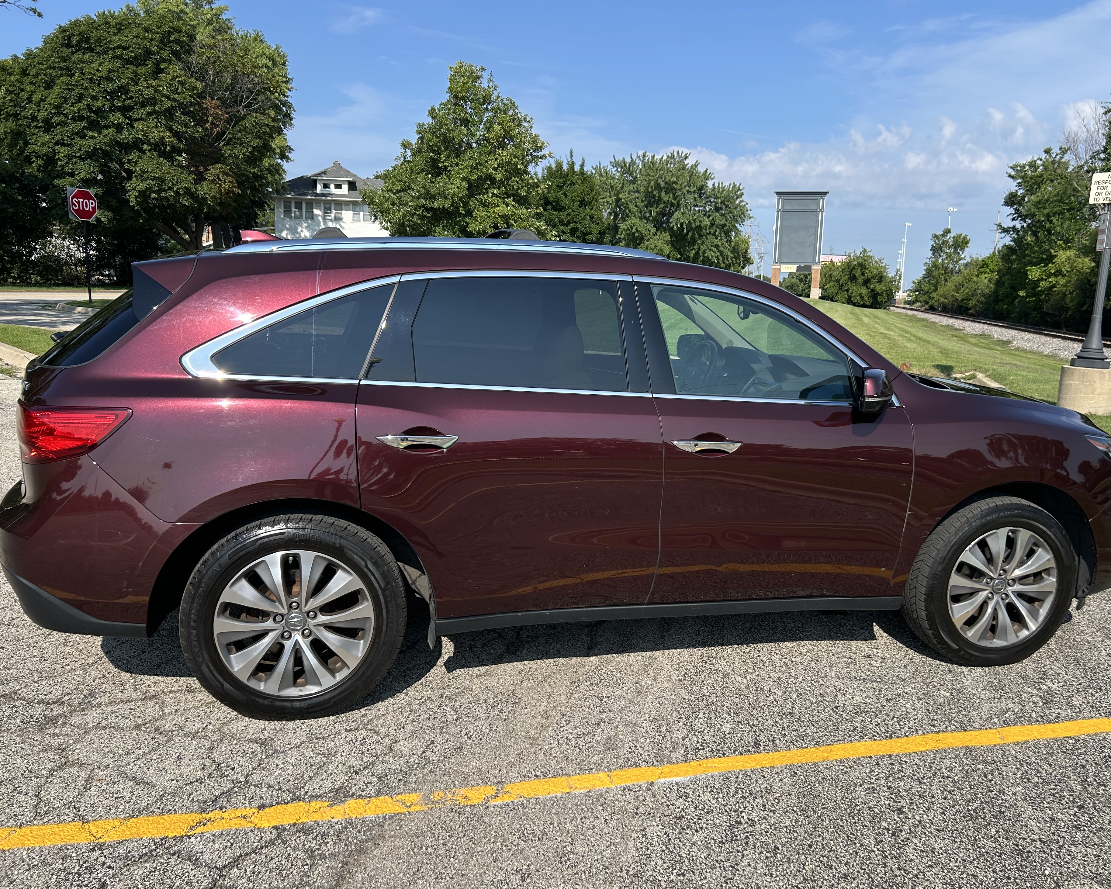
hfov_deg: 62.1
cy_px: 437
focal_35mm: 28
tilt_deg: -8.2
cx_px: 597
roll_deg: -1.7
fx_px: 921
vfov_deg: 51.5
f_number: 1.5
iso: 50
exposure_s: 1/3165
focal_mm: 5.7
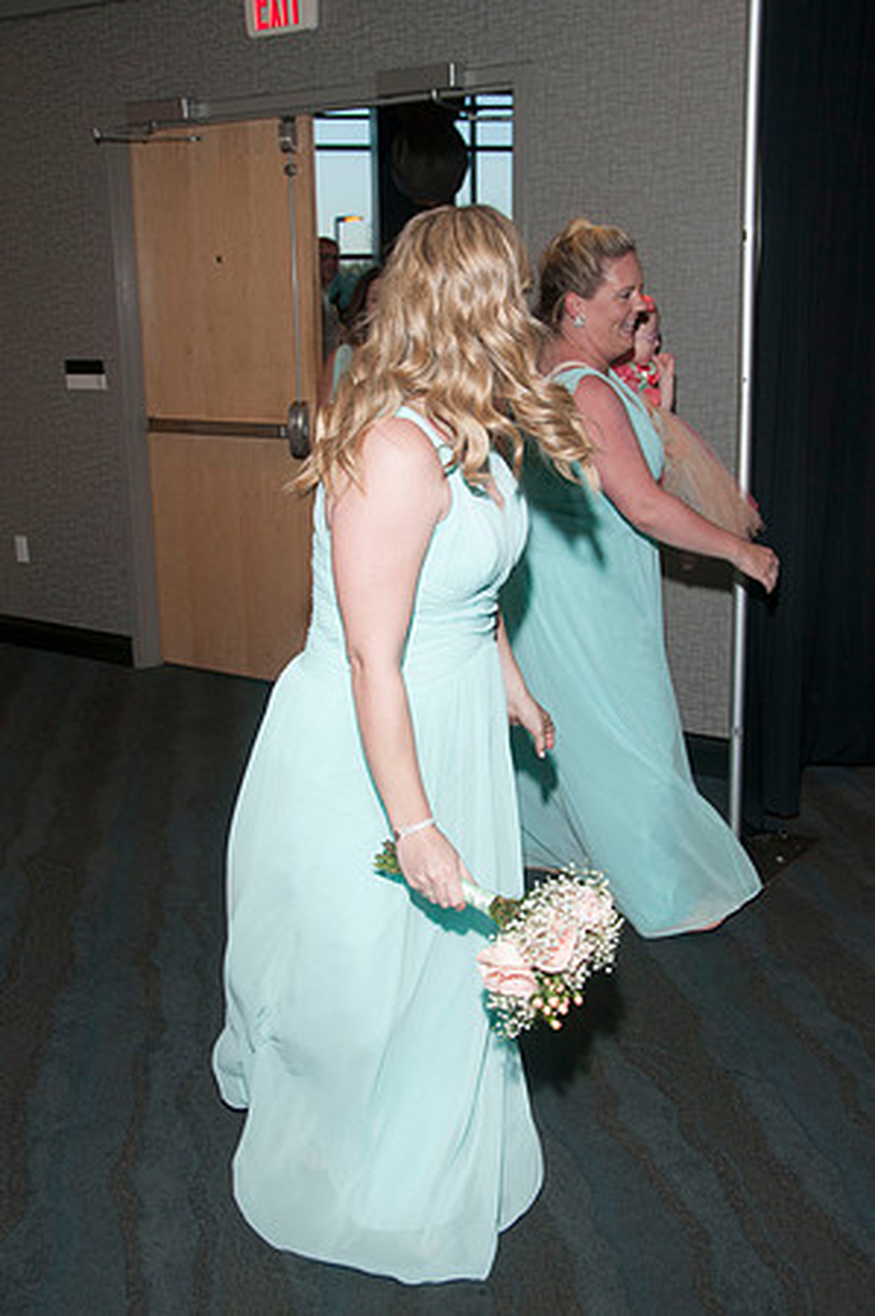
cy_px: 658
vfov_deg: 49.6
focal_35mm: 39
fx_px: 1425
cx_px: 438
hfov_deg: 34.1
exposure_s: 1/60
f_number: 5.6
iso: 400
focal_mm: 26
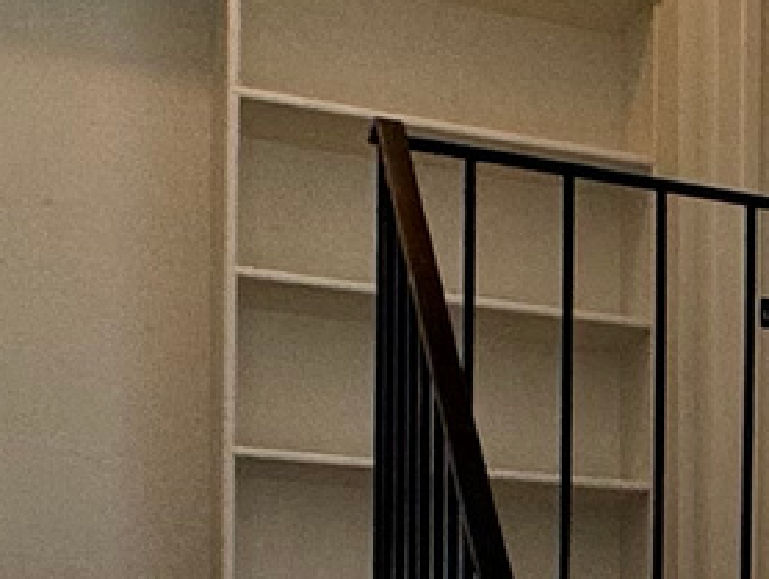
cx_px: 1693
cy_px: 850
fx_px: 2290
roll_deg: -0.3
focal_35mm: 103
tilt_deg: -0.8
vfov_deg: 13.6
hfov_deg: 14.5
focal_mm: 2.22
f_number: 2.2
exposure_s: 1/120
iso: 125
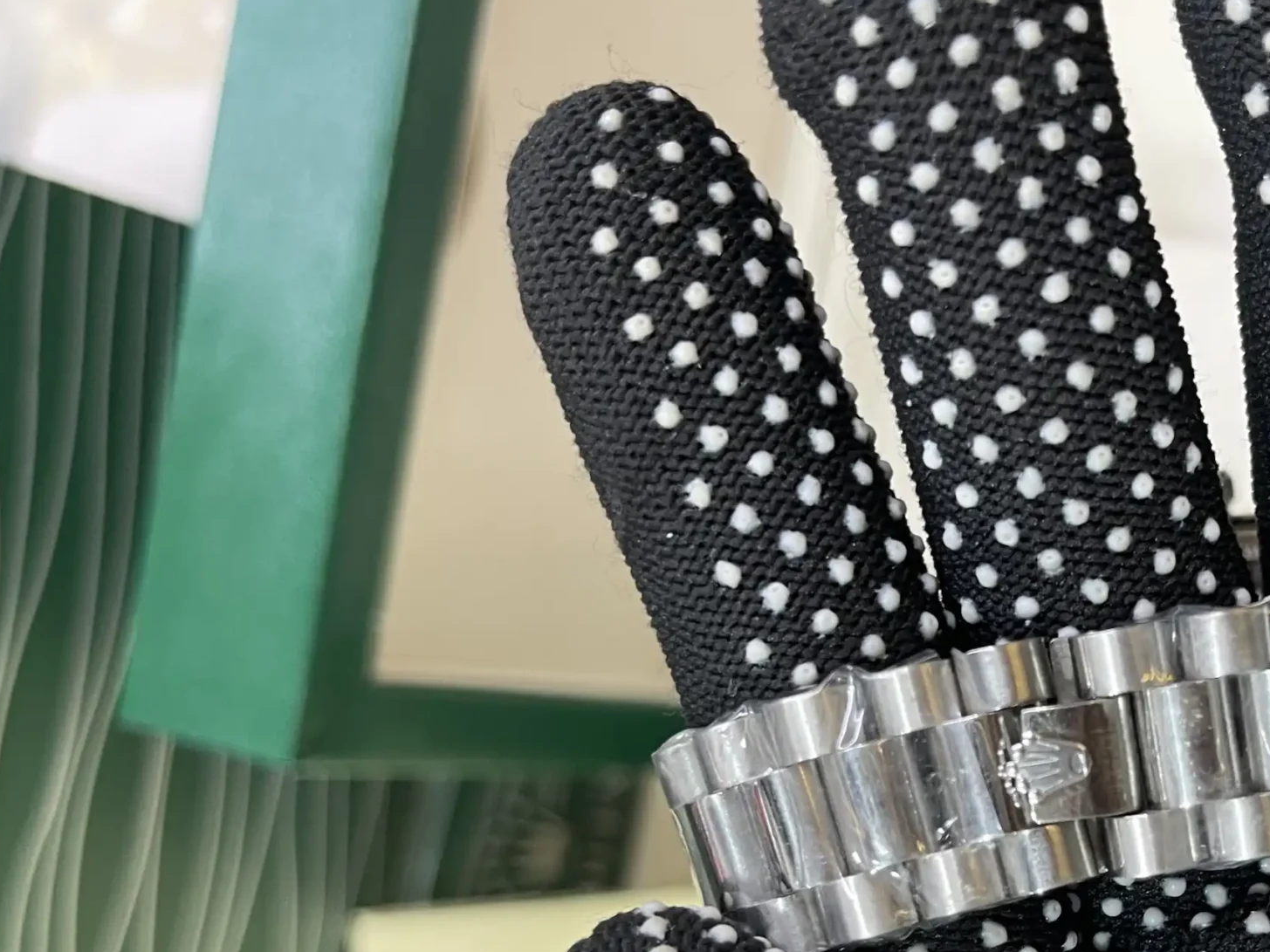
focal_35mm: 44
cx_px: 1053
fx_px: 1614
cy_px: 795
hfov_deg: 40.8
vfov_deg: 31.8
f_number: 1.6
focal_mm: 5.1
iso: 80
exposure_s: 1/50
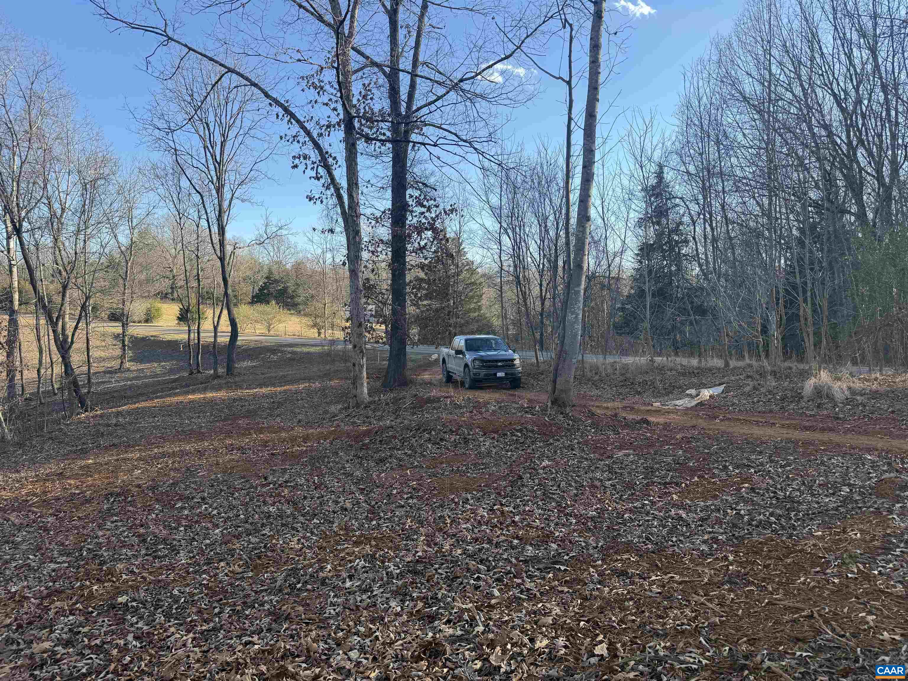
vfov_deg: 56.8
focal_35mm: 24
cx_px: 454
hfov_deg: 71.6
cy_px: 340
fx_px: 630
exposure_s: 1/1230
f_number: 1.78
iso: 80
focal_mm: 6.76
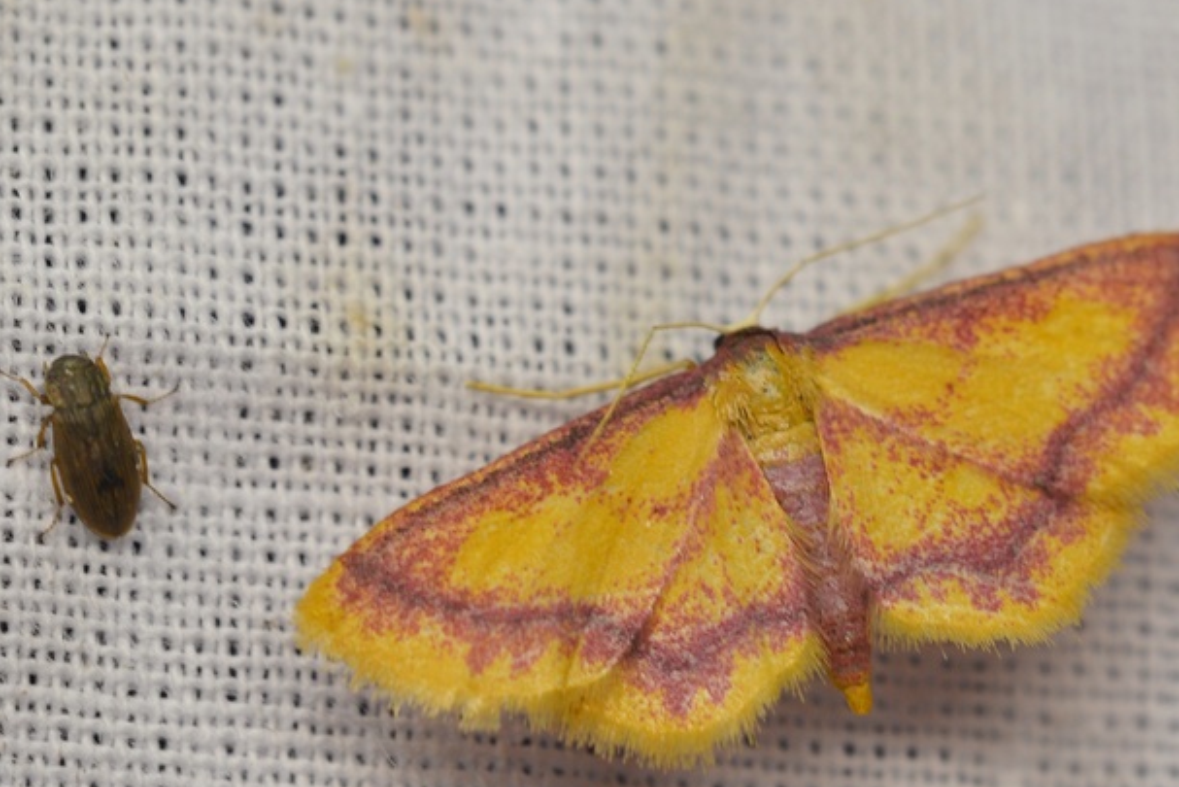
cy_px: 470
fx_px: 14373
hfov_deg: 4.7
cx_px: 775
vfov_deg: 3.1
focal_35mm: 439
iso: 400
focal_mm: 185
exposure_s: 1/125
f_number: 5
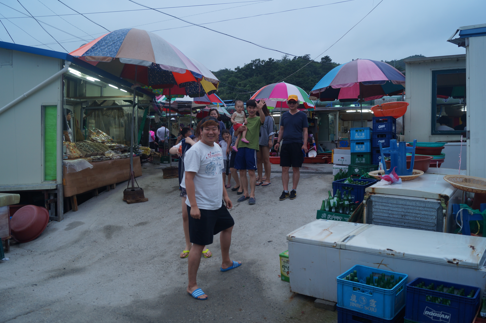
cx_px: 243
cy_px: 162
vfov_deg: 43.5
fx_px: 405
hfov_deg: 62.0
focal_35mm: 30
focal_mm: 20
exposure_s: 1/60
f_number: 4
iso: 100
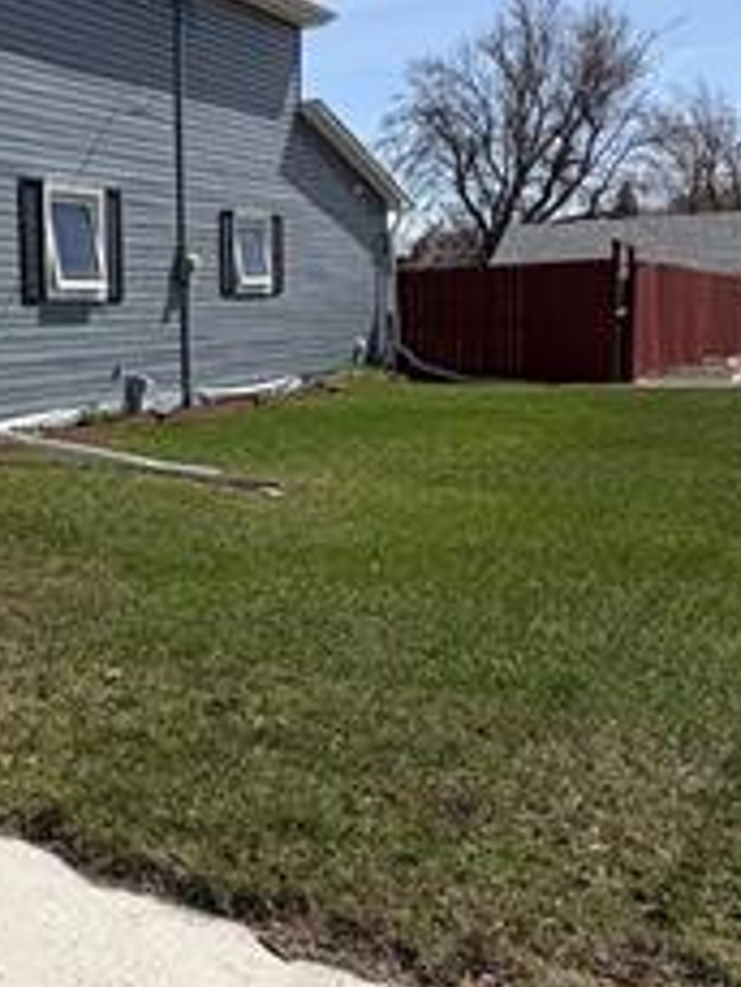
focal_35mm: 47
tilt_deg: -5.2
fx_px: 1340
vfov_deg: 40.4
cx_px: -95
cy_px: 478
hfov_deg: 27.9
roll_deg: +2.0
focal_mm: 2.22
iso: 50
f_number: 2.2
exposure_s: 1/2273
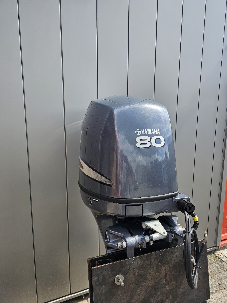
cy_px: 152
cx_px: 114
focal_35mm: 23
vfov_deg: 73.9
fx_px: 201
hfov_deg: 58.9
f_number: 1.7
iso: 10
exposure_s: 1/240
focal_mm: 6.3
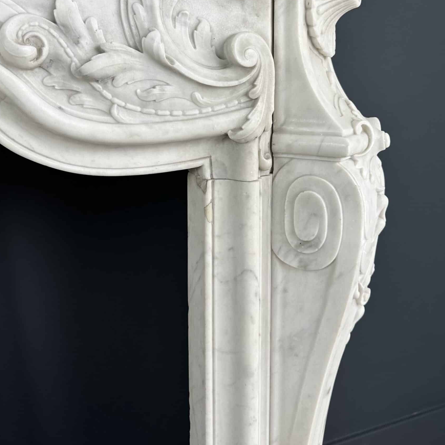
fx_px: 465
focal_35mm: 32
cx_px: 223
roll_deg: +0.0
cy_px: 118
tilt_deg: -6.0
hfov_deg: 51.1
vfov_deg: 49.3
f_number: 1.78
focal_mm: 6.86
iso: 50
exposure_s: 1/115
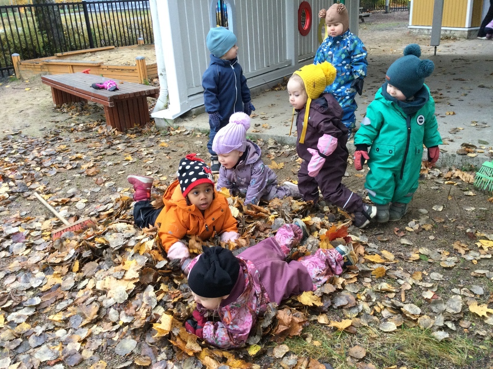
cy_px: 184
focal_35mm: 31
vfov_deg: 45.4
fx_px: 441
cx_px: 246
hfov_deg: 58.4
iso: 40
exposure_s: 1/33
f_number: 2.4
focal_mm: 3.3
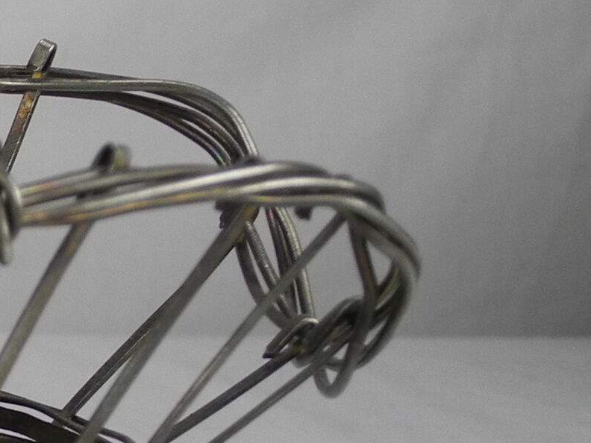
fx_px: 2202
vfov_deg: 11.4
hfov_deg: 12.6
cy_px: 369
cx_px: -742
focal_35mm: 129
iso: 100
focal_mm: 6
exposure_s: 1/187
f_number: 2.8
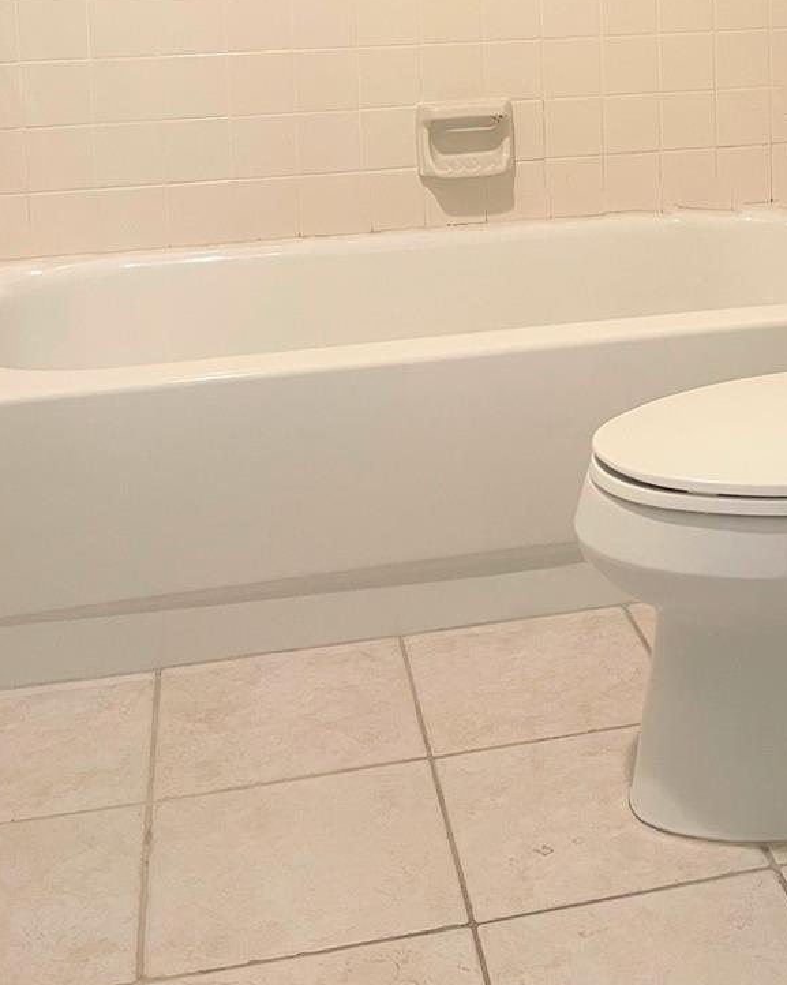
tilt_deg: -6.5
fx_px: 1573
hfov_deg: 27.5
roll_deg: +1.0
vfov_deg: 32.4
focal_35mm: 54
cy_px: 35
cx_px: 642
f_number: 1.6
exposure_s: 1/60
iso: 250
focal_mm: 5.1
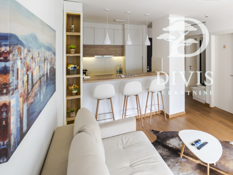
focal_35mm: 23
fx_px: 155
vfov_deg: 56.7
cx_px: 184
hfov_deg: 67.4
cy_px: 50
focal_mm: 7
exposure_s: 1/30
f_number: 4
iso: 400
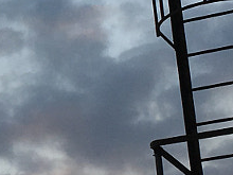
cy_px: 100
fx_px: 1420
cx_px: -243
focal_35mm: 211
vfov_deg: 7.0
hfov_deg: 8.8
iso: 25
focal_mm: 4.15
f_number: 2.2
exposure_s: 1/342
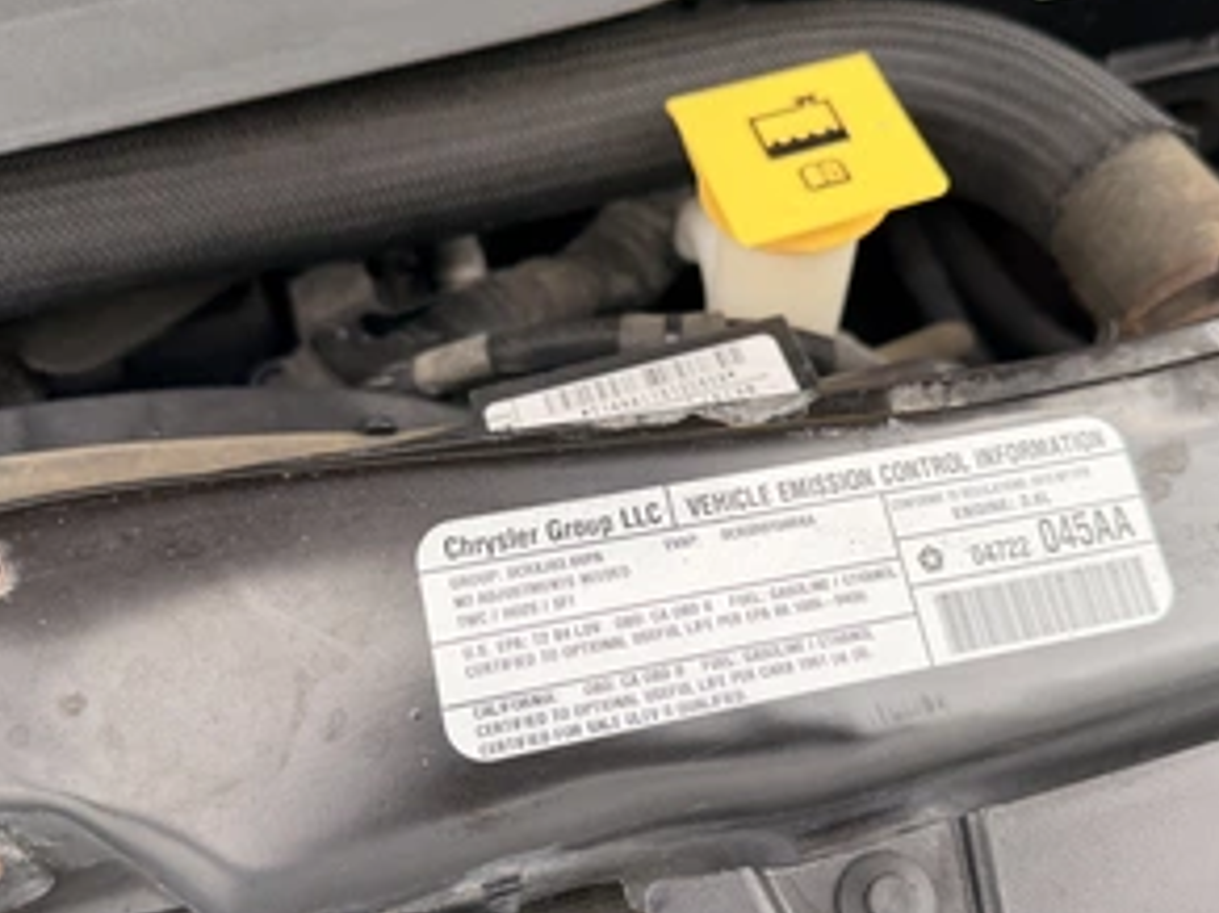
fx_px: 1162
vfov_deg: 42.9
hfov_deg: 55.3
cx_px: 666
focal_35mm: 33
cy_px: 498
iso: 80
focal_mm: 6.76
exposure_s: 1/920
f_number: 1.78
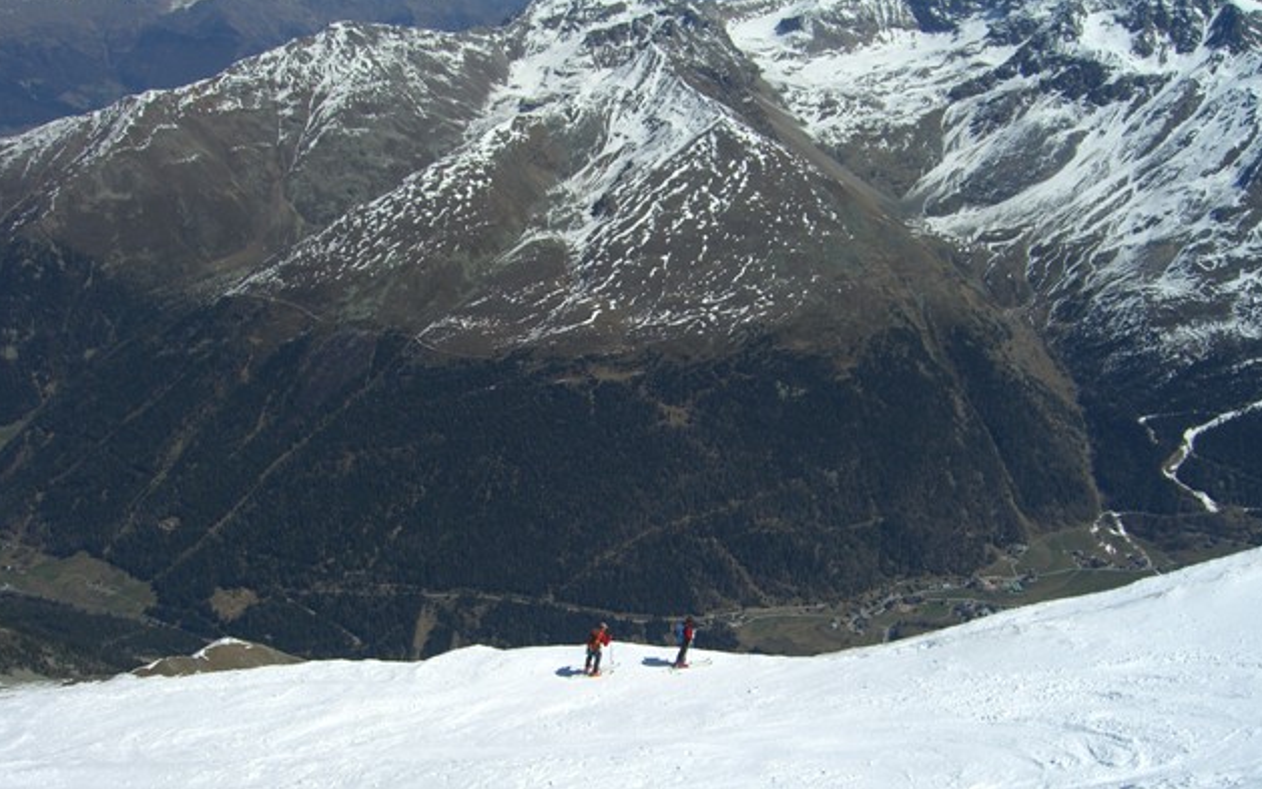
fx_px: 1410
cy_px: 470
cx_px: 632
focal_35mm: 41
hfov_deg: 48.2
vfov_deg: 31.2
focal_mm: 7.9
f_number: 8
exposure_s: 1/400
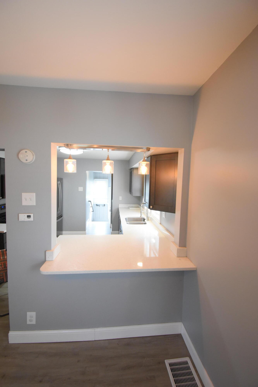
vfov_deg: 100.4
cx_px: 129
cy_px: 194
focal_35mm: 15
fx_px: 161
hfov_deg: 77.3
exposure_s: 1/125
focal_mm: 10
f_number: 4.5
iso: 2000
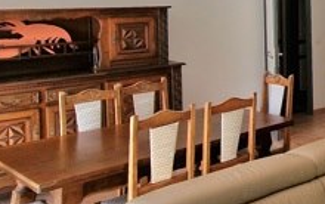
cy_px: 12
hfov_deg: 30.7
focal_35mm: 50
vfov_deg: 24.9
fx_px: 443
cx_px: 431
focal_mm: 2.2
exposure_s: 1/455
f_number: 2.2
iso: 50
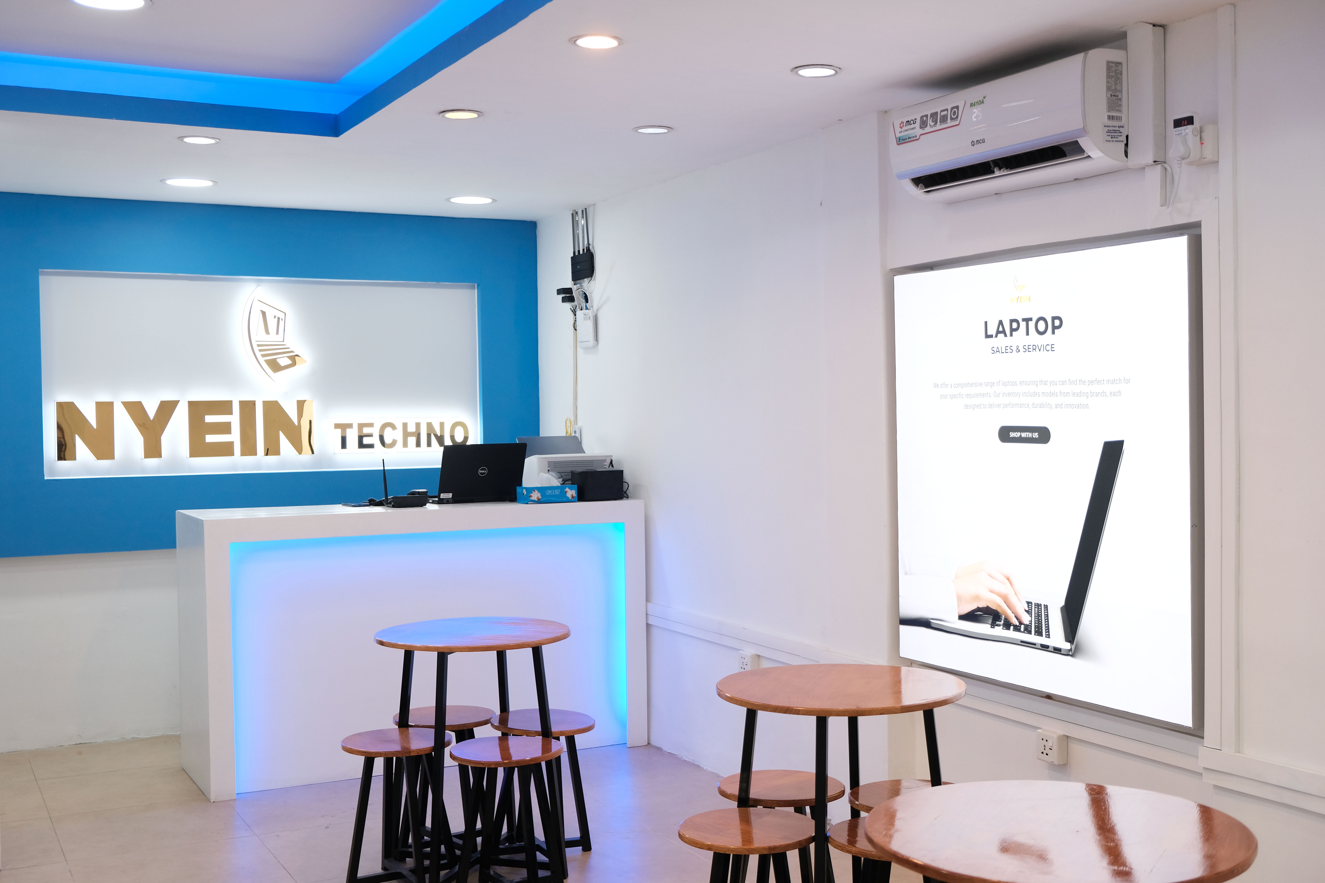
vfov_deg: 33.4
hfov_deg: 48.5
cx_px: 662
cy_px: 442
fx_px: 1472
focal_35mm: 40
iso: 400
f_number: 3.2
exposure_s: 1/105
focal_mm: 26.5
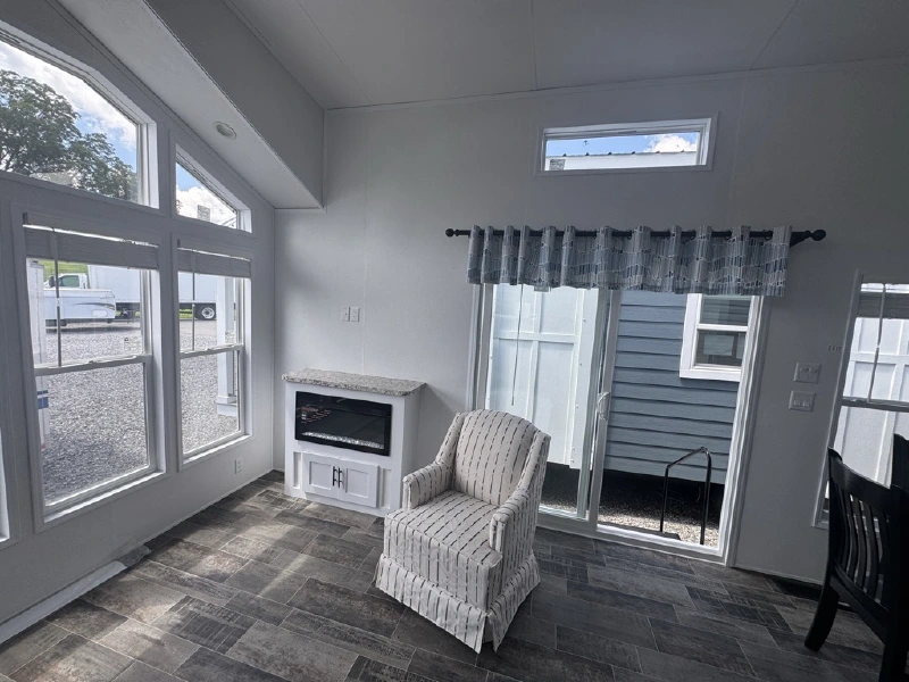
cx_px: 454
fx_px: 368
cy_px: 341
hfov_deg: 102.1
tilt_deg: -4.6
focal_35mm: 14
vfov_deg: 85.7
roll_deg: -4.0
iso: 40
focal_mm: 2.22
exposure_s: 1/340
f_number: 2.2
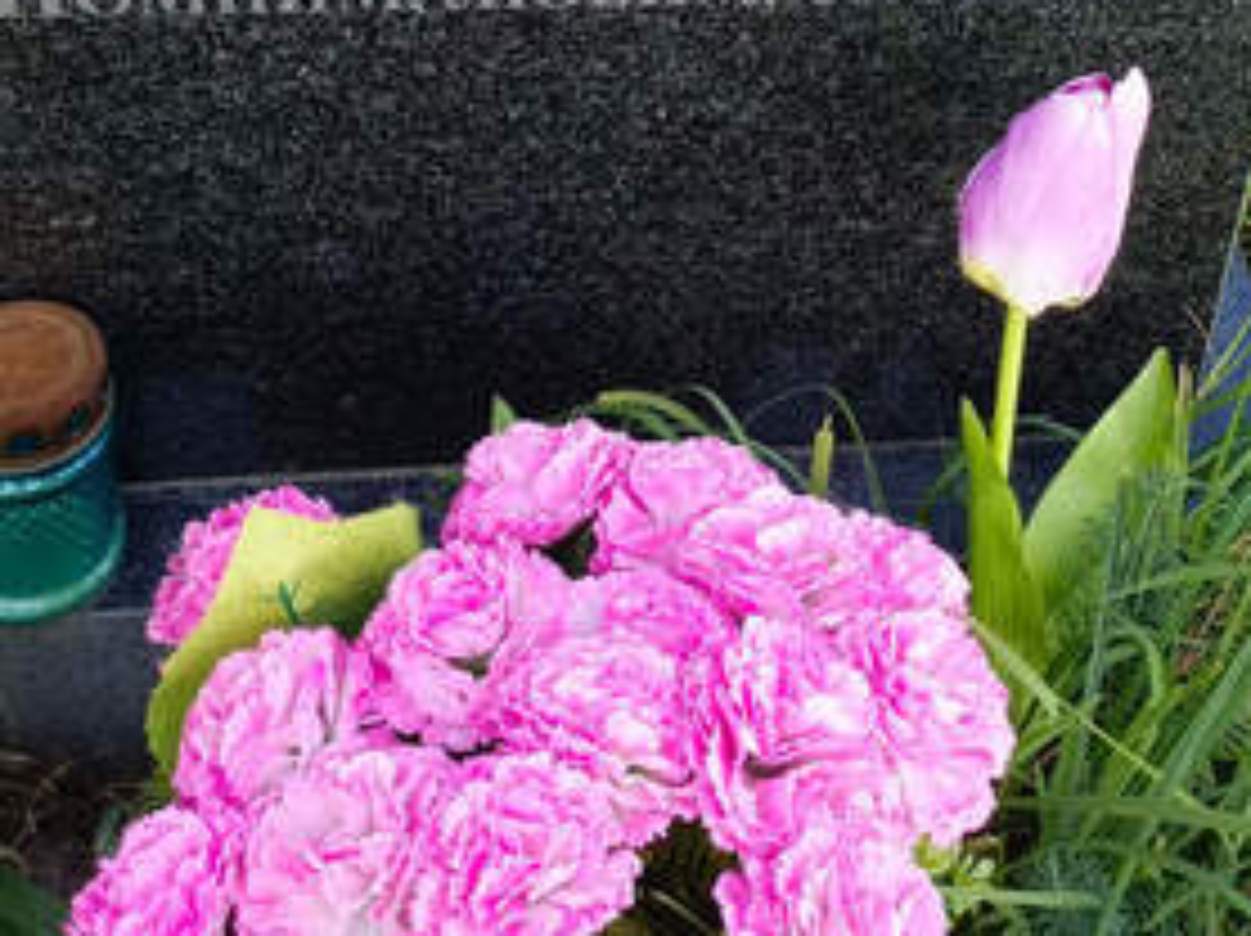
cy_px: -266
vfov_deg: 19.0
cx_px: 972
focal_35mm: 72
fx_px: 2600
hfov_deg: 26.6
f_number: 1.69
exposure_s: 1/161
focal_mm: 4.76
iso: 108
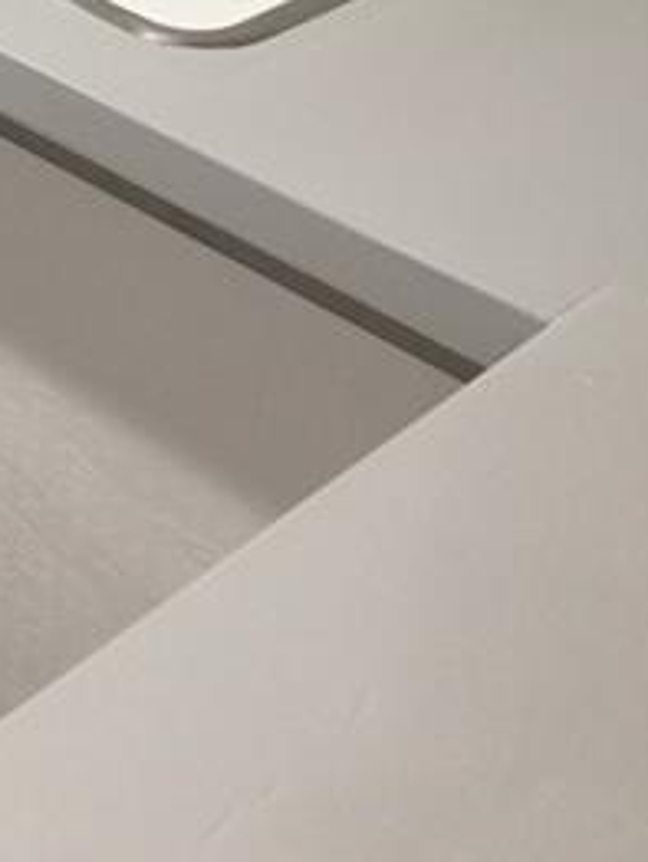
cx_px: -276
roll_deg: -0.6
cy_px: -214
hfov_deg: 16.1
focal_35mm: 85
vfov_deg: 21.2
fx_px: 2118
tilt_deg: -19.1
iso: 32
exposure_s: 1/15
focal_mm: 4.15
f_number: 2.2
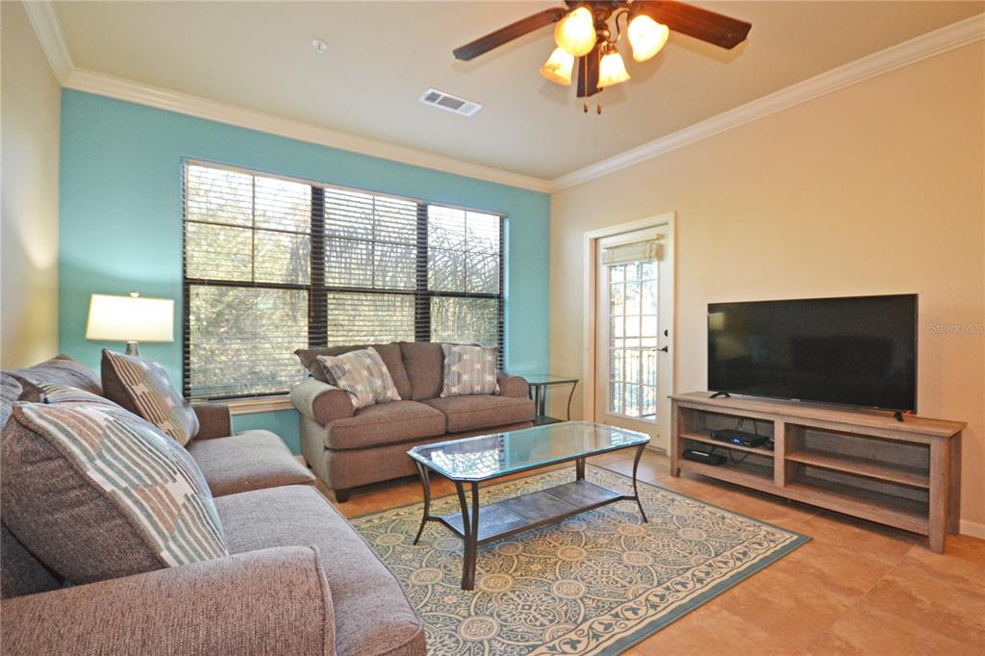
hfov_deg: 100.4
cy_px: 328
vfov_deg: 77.3
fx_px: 410
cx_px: 492
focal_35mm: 15
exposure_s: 1/60
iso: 1250
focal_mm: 10
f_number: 4
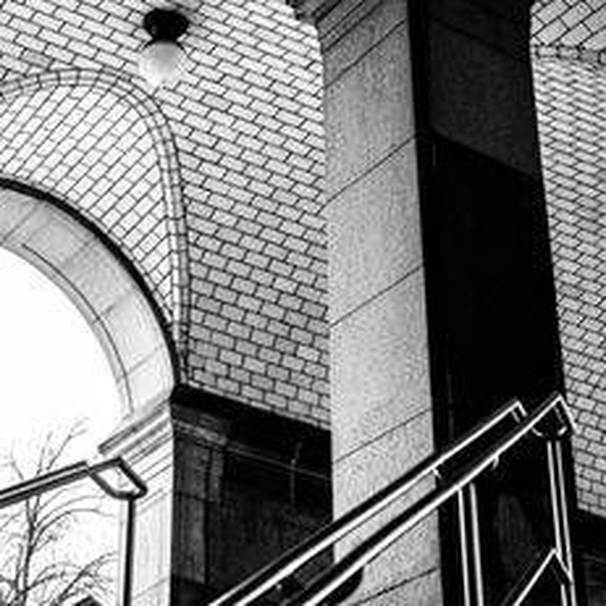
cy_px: 270
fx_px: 1664
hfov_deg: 20.4
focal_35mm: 84
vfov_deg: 20.6
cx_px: 102
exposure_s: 1/250
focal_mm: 38
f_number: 2.8
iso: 1250
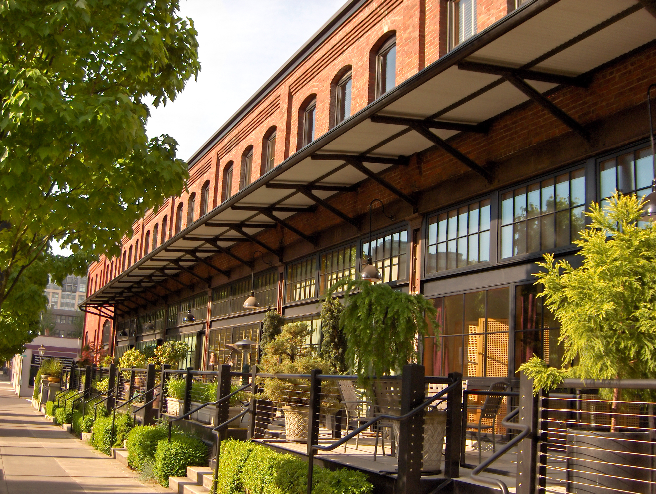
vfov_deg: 36.9
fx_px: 740
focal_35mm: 39
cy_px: 247
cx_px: 328
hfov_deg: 47.8
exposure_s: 1/510
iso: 100
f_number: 2.8
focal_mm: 8
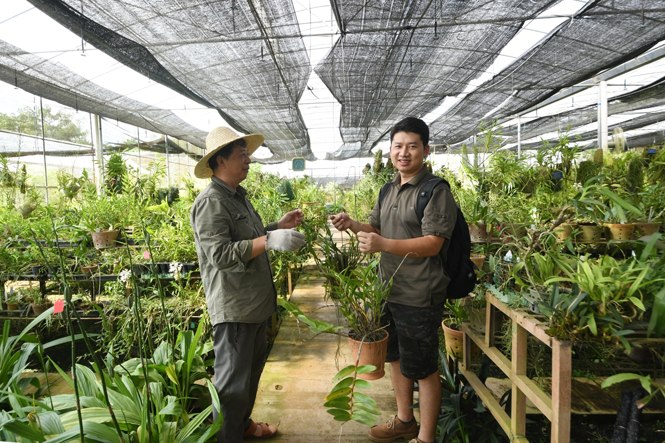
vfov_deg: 67.4
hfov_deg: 90.0
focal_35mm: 18
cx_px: 332
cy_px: 222
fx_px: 332
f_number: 7.1
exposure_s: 1/160
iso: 800
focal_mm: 18
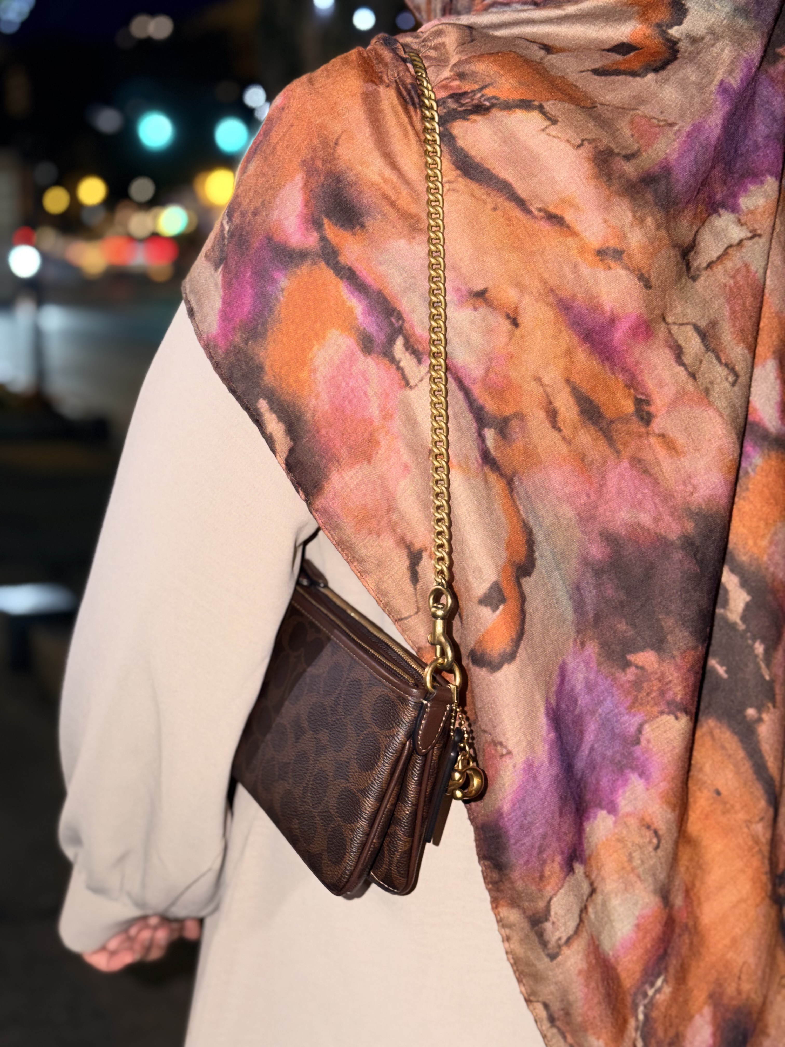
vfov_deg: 39.7
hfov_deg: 30.3
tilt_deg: -11.8
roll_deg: -0.2
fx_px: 1451
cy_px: 524
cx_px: 392
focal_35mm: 48
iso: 50
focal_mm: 6.76
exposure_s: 1/7
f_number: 1.78
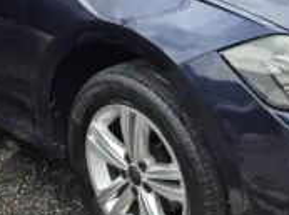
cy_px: 0
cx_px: 170
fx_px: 667
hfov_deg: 24.4
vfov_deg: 17.9
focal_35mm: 80
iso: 25
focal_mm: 5.4
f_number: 1.8
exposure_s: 1/758
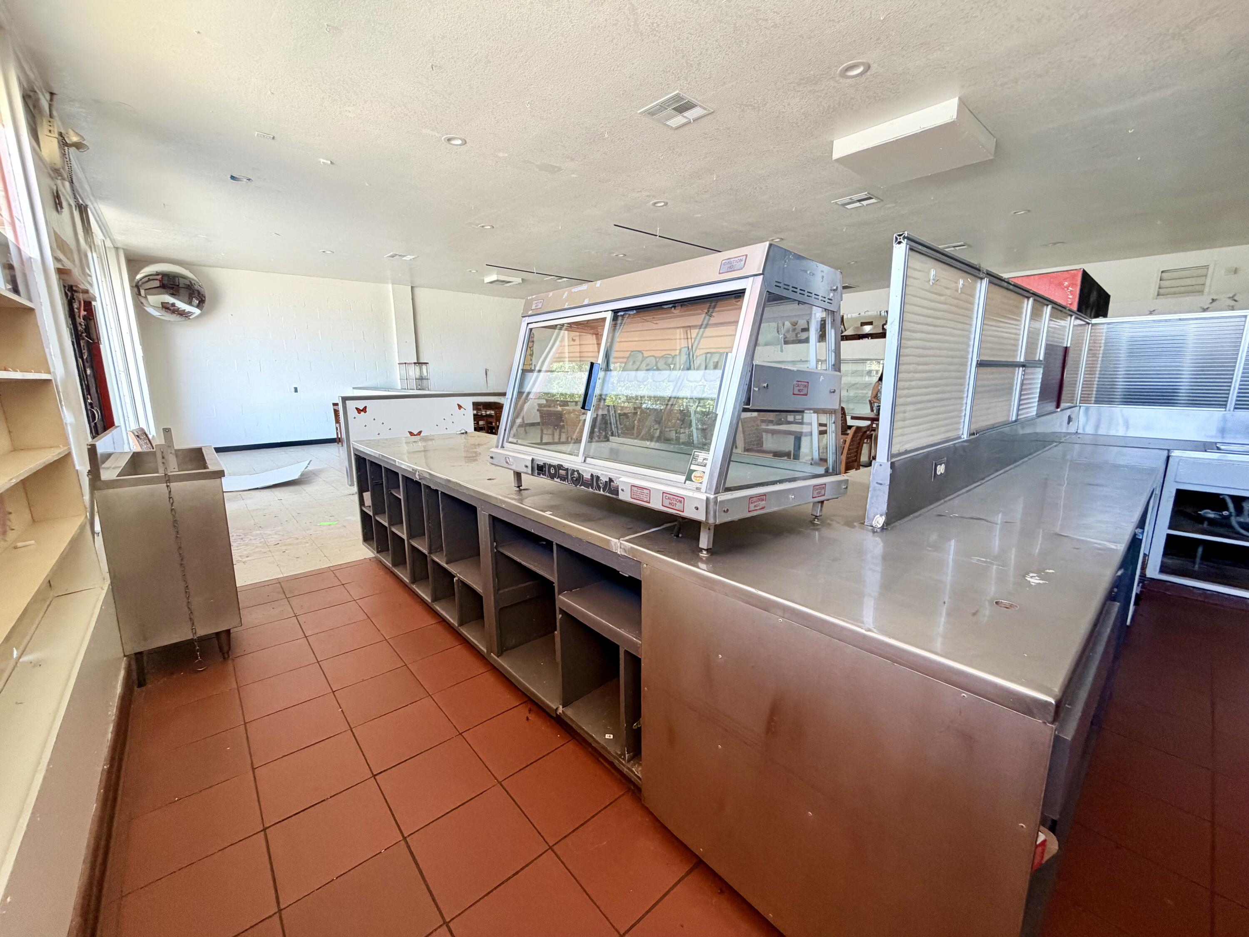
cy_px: 468
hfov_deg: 102.1
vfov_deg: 85.7
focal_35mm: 14
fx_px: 505
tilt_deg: -9.8
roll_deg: +0.5
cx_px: 624
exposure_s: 1/121
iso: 200
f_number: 2.2
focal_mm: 2.22
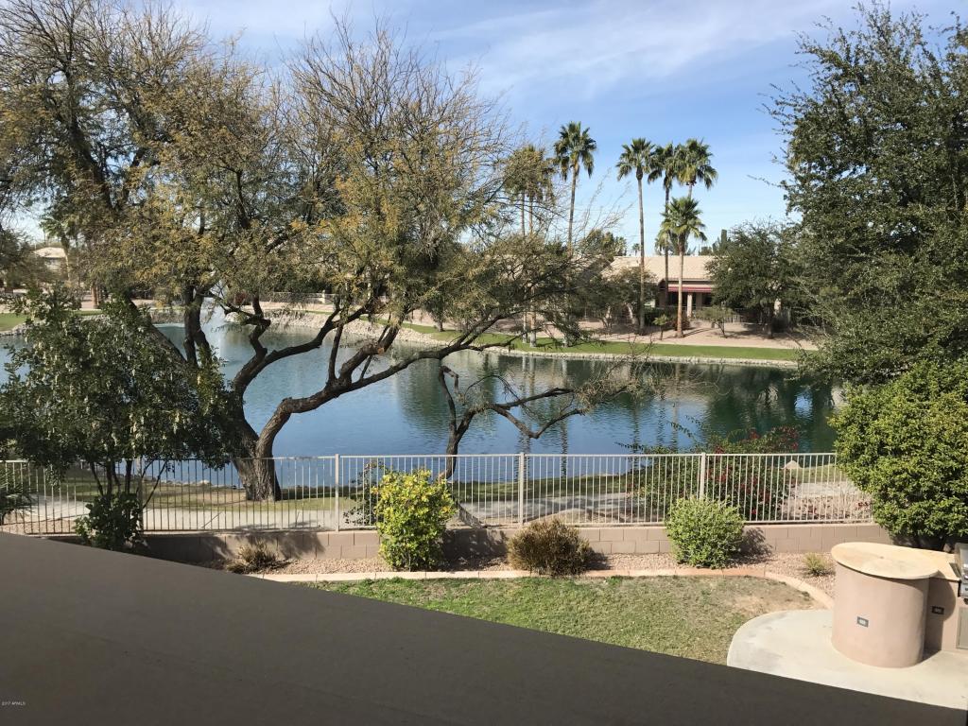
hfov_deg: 63.4
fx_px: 783
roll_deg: -0.5
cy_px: 363
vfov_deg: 49.7
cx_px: 484
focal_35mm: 28
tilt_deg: -6.2
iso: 20
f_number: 1.8
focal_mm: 3.99
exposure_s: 1/1451
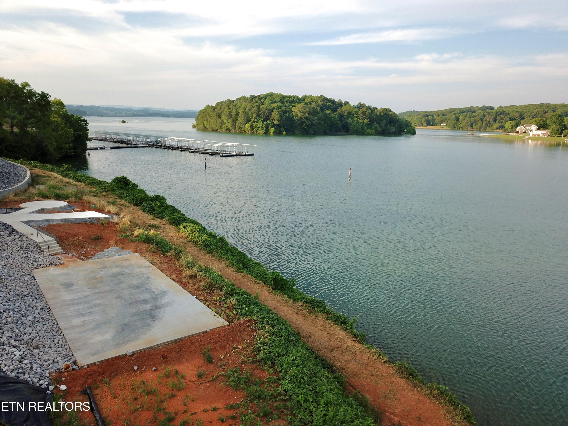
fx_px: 427
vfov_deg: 53.1
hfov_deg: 67.3
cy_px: 213
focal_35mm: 26
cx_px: 284
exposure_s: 1/100
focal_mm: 4.73
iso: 107
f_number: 2.2
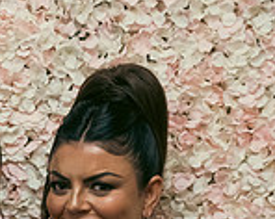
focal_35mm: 129
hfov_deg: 14.2
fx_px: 1049
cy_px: 279
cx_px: -100
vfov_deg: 11.6
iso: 800
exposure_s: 1/160
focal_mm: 35
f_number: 3.5
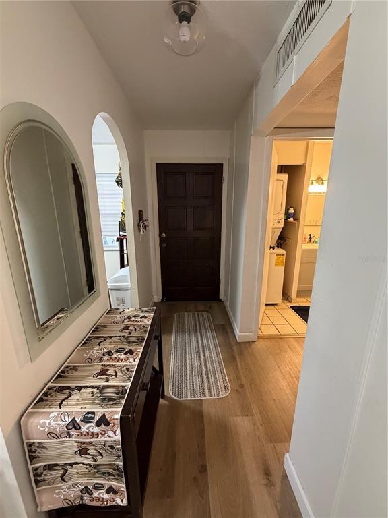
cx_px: 194
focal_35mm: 14
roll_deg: +0.1
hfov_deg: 85.7
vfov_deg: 102.1
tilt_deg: -13.4
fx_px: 209
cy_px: 259
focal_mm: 2.22
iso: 500
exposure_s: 1/60
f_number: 2.2
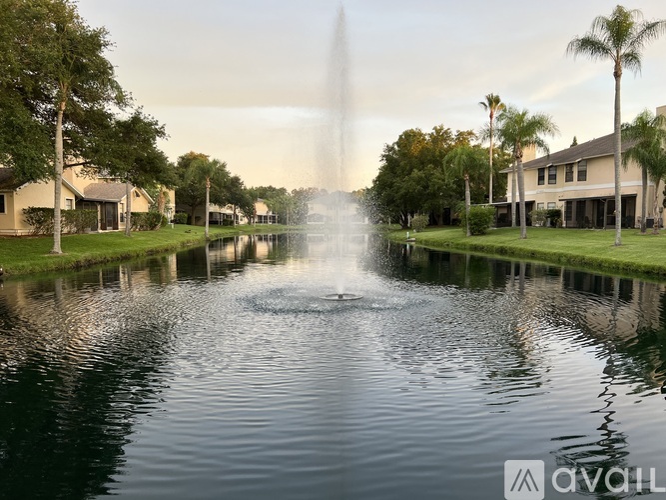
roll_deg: +1.0
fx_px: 500
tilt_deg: -4.2
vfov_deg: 53.0
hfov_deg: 67.3
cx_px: 333
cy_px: 250
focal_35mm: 26
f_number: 1.5
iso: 50
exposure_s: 1/121
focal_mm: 5.7
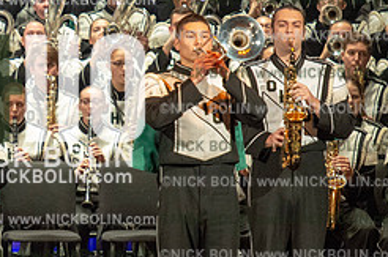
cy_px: 109
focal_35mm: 567
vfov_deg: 2.4
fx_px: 6099
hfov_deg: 3.6
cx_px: 33
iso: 8000
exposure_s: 1/200
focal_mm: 240
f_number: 5.6
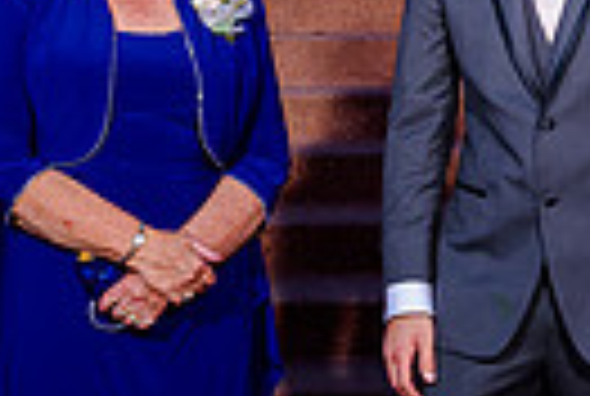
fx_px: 1741
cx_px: 572
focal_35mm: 106
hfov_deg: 18.8
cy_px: 83
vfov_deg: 12.9
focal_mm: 24
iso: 200
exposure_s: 1/160
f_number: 8
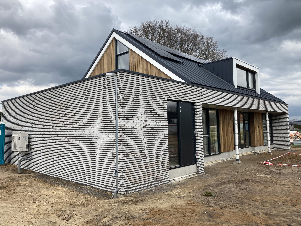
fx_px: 243
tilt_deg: +3.9
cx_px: 150
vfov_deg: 49.7
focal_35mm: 28
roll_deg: +0.1
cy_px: 113
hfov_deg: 63.4
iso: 20
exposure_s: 1/706
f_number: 1.8
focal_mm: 3.99
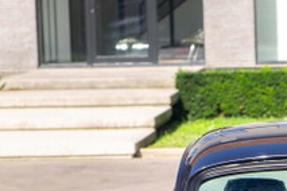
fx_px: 1865
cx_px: 339
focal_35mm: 234
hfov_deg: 8.7
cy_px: 317
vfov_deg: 5.8
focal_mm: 65
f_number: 5.6
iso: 50
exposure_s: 1/60
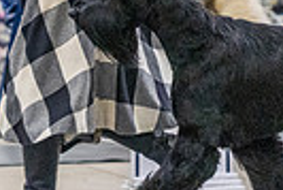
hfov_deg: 6.7
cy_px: -78
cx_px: 200
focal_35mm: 306
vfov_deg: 4.5
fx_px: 2408
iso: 6400
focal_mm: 70
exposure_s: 1/320
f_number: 3.2
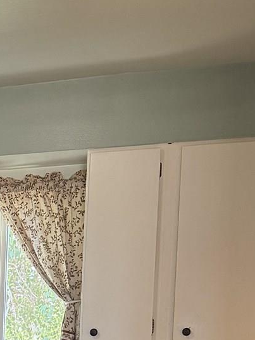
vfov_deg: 17.8
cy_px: 444
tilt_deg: -5.0
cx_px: -154
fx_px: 1011
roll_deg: -1.0
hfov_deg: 13.4
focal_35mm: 103
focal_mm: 6.76
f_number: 1.78
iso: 250
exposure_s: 1/60
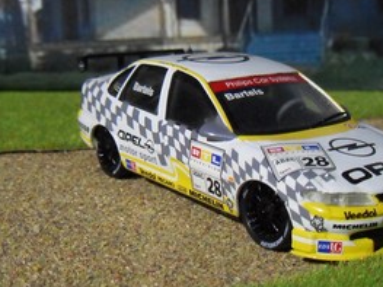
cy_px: 140
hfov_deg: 39.1
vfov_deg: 30.2
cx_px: 261
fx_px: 531
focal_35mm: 48
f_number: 3.5
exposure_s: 1/15
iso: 400
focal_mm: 6.3
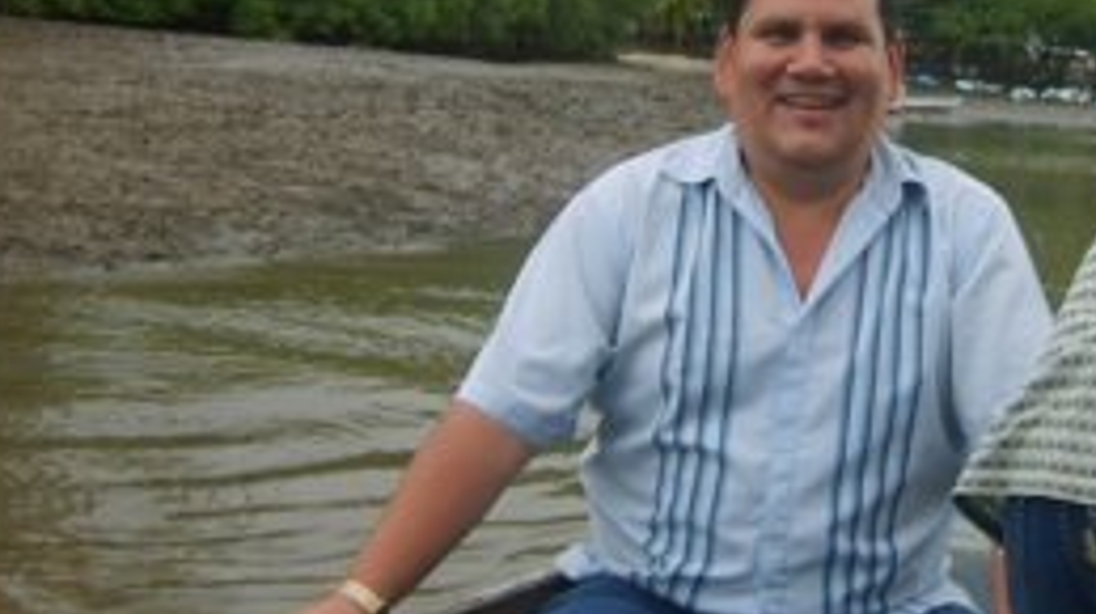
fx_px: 1713
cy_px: 207
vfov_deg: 20.2
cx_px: 787
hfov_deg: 34.9
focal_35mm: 59
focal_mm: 5.8
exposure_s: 1/350
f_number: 2.8
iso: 50
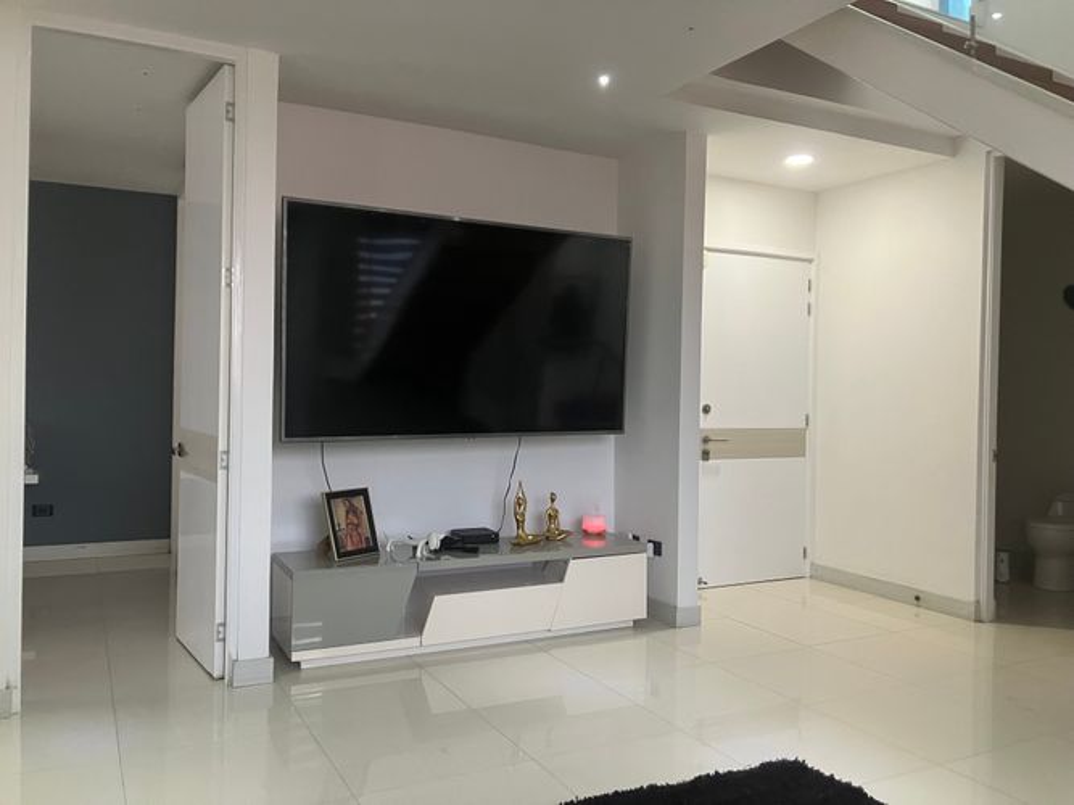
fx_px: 869
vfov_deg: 49.7
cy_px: 402
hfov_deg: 63.5
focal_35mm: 28
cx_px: 537
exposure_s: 1/60
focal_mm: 3.99
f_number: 1.8
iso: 250
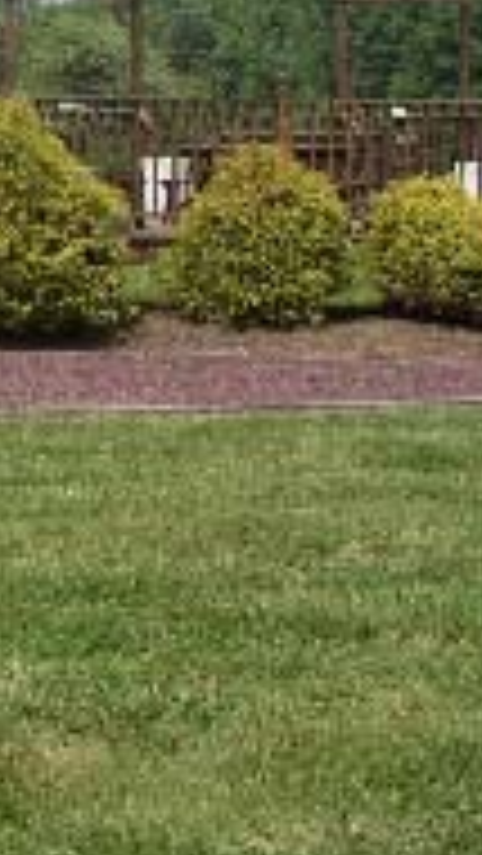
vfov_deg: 19.8
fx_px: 2406
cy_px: 79
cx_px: -432
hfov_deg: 10.6
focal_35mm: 106
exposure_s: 1/190
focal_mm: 5.7
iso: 50
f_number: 6.6
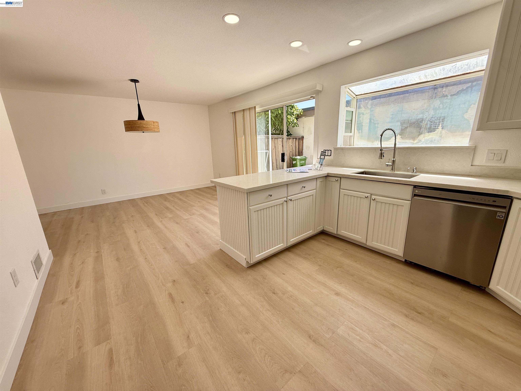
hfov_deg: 102.1
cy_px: 196
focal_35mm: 14
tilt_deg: -13.7
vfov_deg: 85.7
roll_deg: +2.1
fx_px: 211
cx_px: 260
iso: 50
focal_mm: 2.22
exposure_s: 1/383
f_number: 2.2
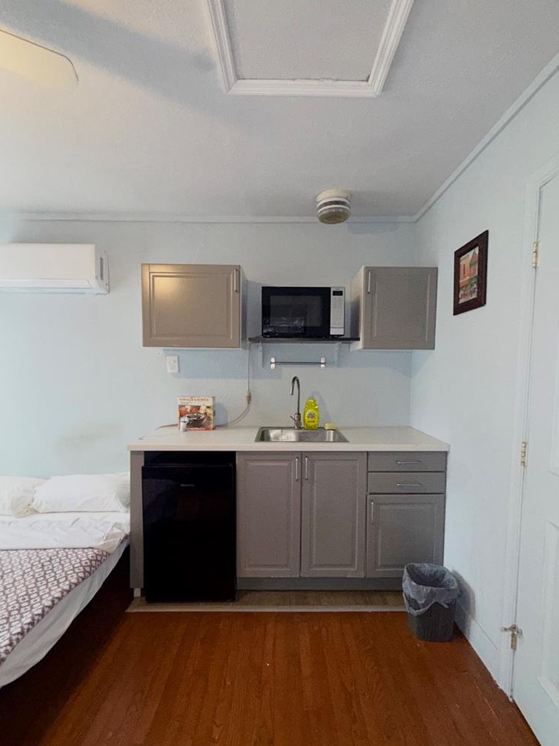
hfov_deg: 74.7
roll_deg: -0.9
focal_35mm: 17
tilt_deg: -4.6
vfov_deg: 90.9
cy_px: 399
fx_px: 366
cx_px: 283
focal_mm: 2.22
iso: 125
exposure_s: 1/60
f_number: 2.2
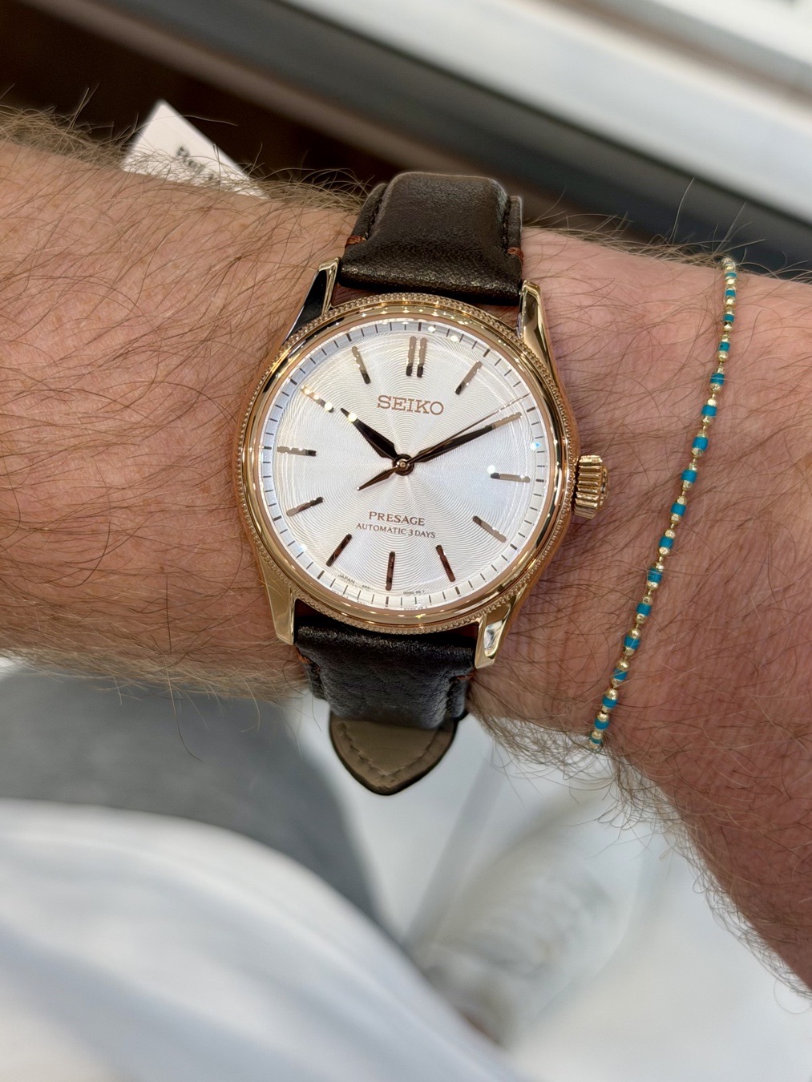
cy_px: 541
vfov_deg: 39.7
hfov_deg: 30.3
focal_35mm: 48
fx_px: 1501
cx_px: 406
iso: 50
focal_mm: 6.76
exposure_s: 1/121
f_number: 1.78
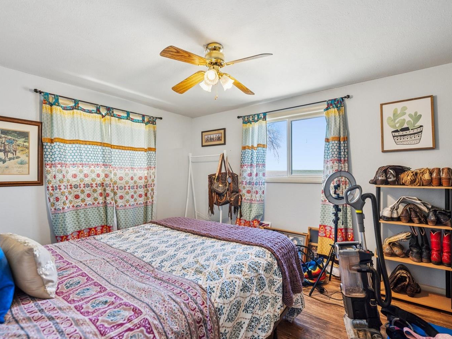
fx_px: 222
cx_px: 227
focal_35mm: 17
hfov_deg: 91.0
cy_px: 172
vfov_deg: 74.7
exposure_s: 1/50
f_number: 3.5
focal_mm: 15
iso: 400
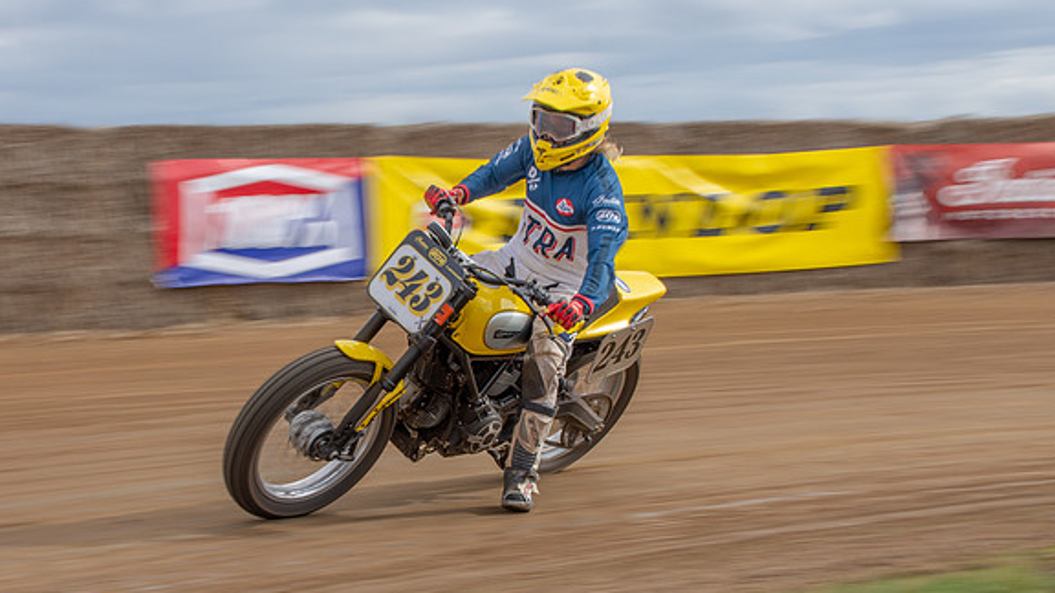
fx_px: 2714
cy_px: 276
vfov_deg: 12.5
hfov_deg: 22.0
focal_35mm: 97
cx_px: 422
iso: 100
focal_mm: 50
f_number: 13
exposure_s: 1/100
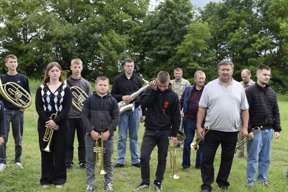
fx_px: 400
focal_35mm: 50
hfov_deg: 39.5
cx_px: 156
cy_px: 116
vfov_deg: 27.0
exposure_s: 1/250
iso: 280
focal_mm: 22
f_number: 8
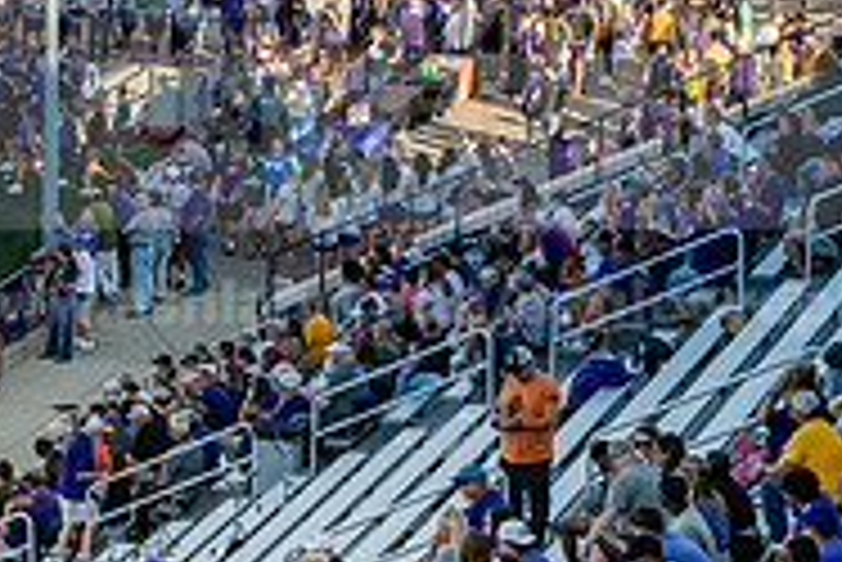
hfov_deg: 10.5
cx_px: -261
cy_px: 398
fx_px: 4494
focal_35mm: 192
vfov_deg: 7.2
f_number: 5.6
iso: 320
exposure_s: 1/500
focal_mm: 62
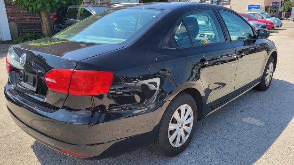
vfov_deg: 40.2
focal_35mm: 29
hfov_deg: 66.0
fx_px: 226
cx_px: 146
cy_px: 88
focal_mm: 5.4
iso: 40
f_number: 1.8
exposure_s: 1/978
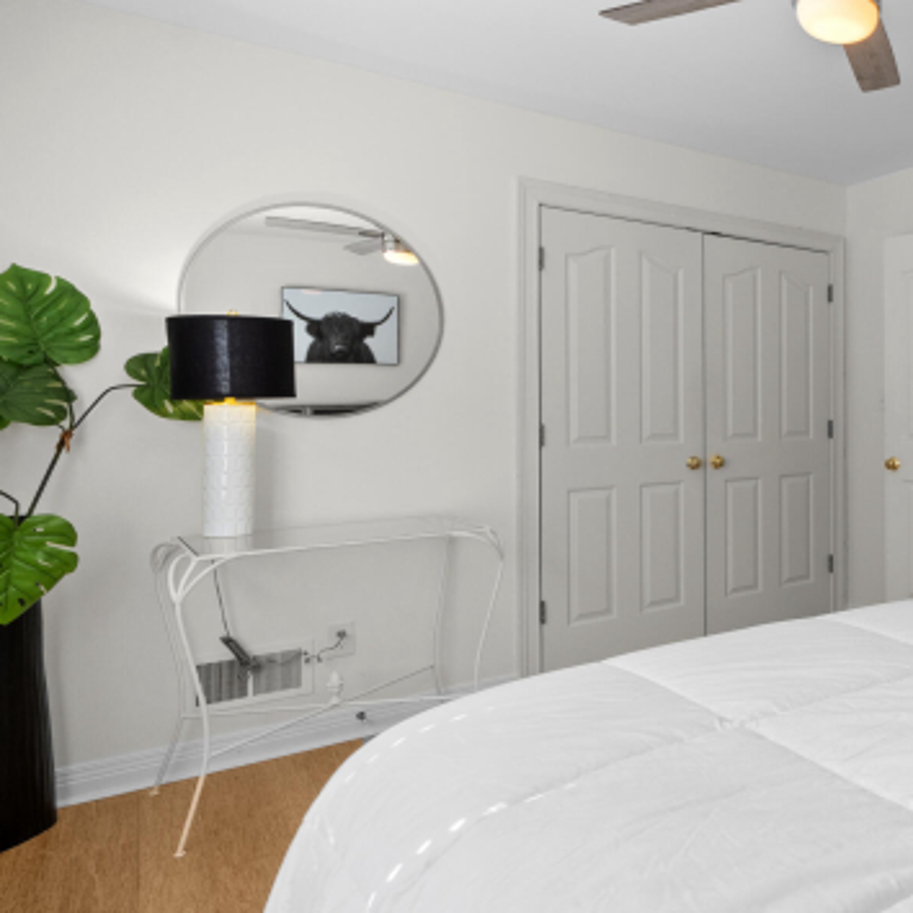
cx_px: 919
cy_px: 405
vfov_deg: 58.9
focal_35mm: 27
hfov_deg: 48.3
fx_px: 806
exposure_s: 1/25
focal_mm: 10
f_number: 9
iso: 400
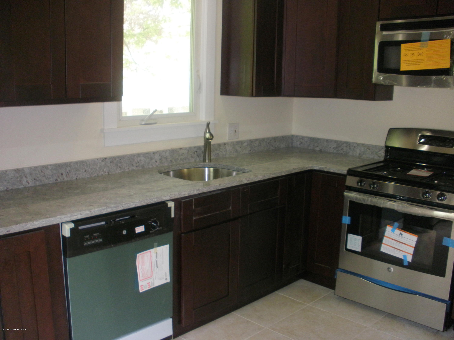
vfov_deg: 39.7
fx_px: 472
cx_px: 227
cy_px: 170
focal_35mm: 36
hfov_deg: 51.4
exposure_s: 1/30
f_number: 3.5
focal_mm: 6.3
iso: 160
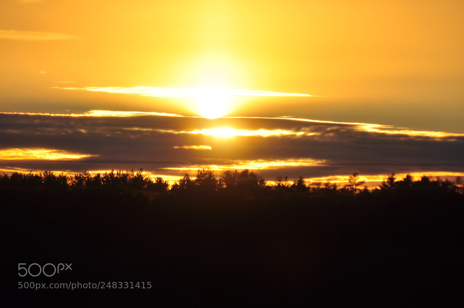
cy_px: 154
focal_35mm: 300
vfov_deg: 4.6
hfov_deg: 6.9
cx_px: 232
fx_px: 3862
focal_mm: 200
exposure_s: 1/1000
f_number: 8
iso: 200
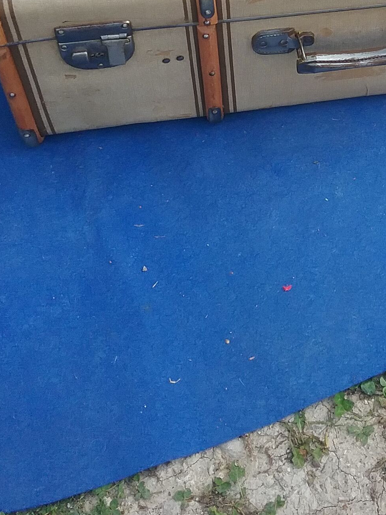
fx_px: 922
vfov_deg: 29.6
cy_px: 32
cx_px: 340
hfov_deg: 23.1
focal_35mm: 62
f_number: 2.2
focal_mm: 3.3
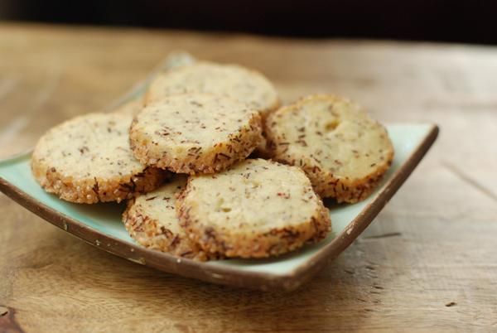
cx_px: 248
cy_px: 166
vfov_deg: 18.2
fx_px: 1037
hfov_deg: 27.0
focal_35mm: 75
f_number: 3.2
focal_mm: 50
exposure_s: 1/20
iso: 800
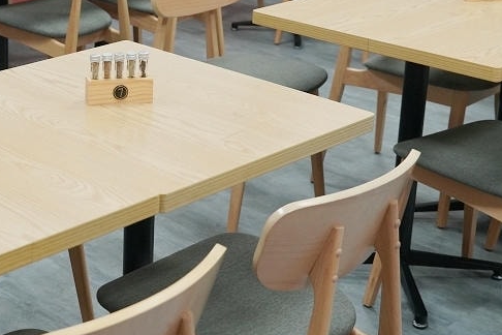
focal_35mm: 79
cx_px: 67
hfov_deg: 25.0
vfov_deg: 17.1
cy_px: 45
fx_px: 1102
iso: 1600
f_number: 4
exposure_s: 1/160
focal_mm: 32
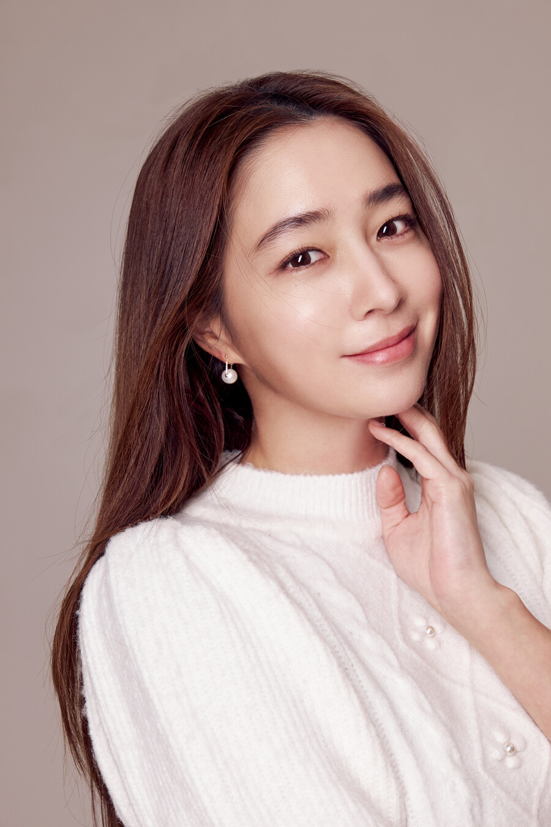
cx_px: 276
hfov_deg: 20.9
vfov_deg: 31.0
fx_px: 1492
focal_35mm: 65
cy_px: 414
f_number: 5.6
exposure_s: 1/125
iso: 400
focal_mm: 43
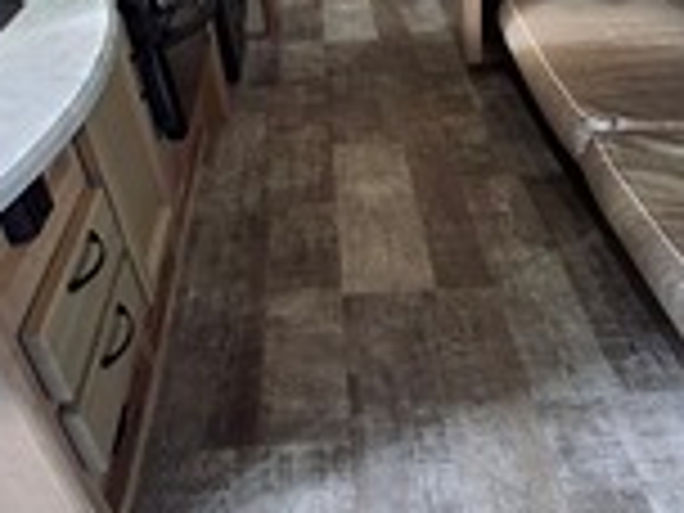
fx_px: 830
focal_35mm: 42
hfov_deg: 44.7
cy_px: 0
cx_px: 374
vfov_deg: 31.7
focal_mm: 1.64
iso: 40
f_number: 2.2
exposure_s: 1/40
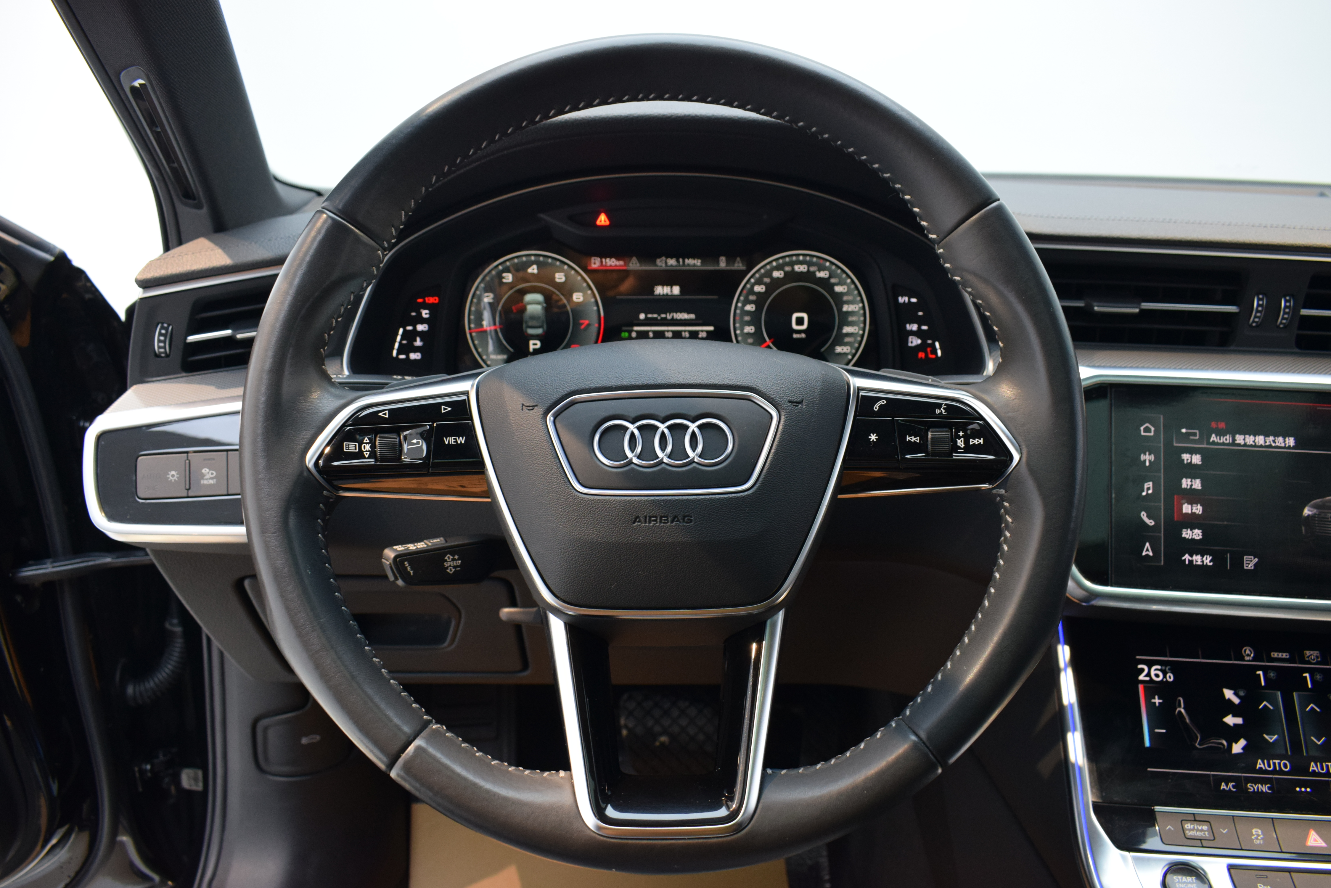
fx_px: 998
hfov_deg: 67.4
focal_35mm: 27
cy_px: 444
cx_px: 666
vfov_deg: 48.0
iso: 1000
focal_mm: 18
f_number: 5.6
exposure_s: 1/40
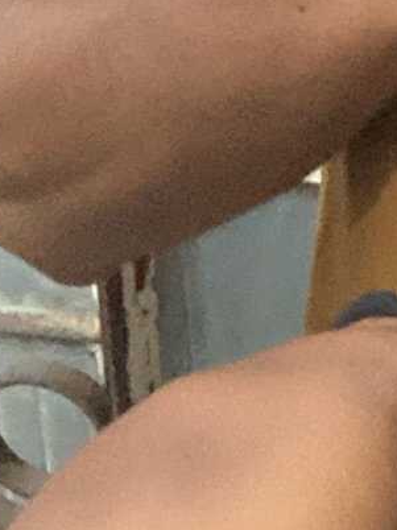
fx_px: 2342
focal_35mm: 153
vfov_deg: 11.5
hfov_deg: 8.8
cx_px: 951
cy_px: -576
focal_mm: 2.71
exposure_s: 1/30
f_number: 2.2
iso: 320
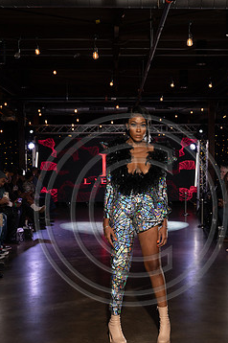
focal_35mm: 59
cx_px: 132
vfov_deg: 33.8
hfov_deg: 22.9
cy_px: 209
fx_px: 562
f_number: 6.3
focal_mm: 47
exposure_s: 1/200
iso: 1000
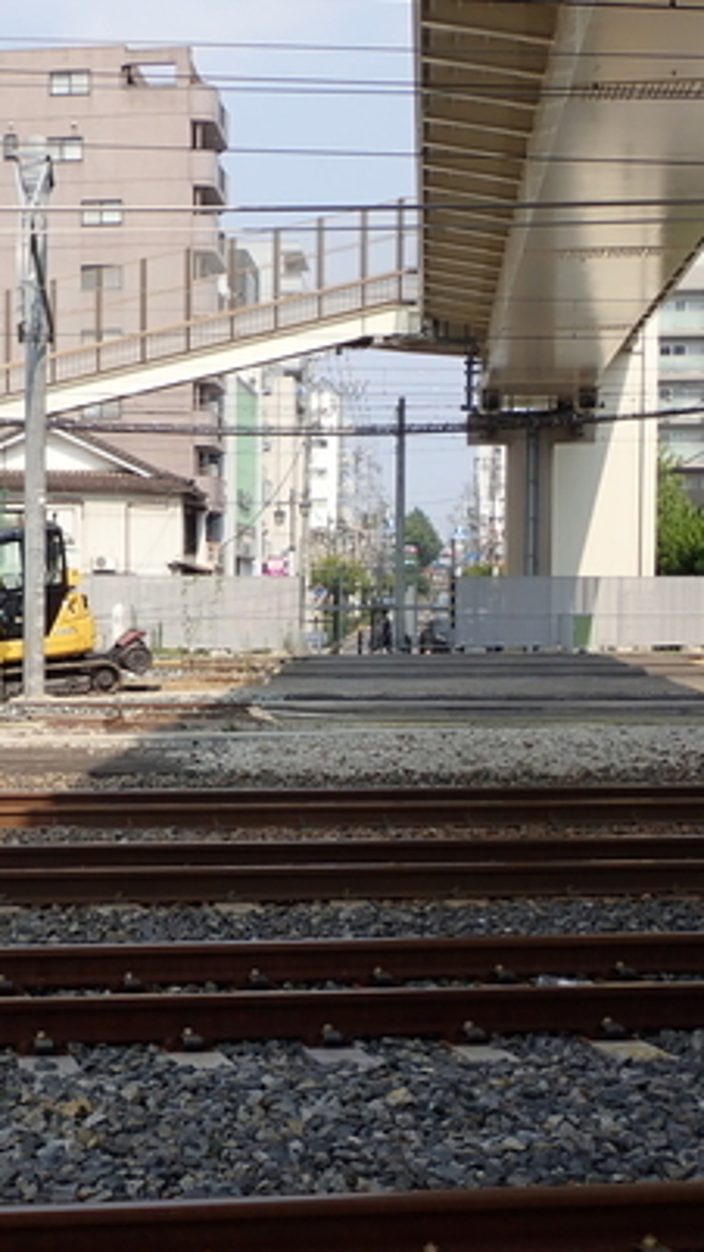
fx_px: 2158
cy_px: 688
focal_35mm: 65
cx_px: 25
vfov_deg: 32.3
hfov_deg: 18.1
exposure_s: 1/640
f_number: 4
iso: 100
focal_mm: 7.34
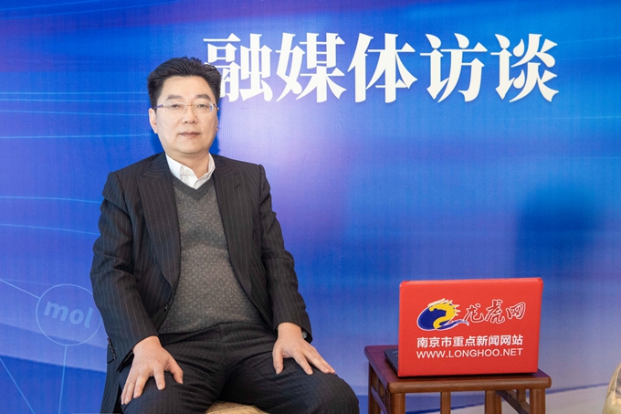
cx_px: 310
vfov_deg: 29.2
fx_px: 793
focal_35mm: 46
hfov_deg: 42.8
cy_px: 207
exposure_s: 1/125
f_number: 5
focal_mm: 46
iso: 8000
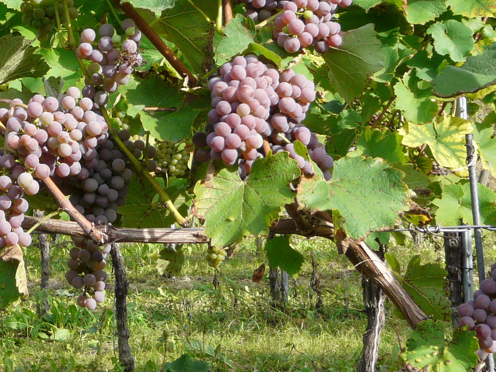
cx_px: -1
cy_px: 113
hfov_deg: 21.0
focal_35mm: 90
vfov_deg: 16.4
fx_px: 1290
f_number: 4
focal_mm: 6.4
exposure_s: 1/160
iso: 100
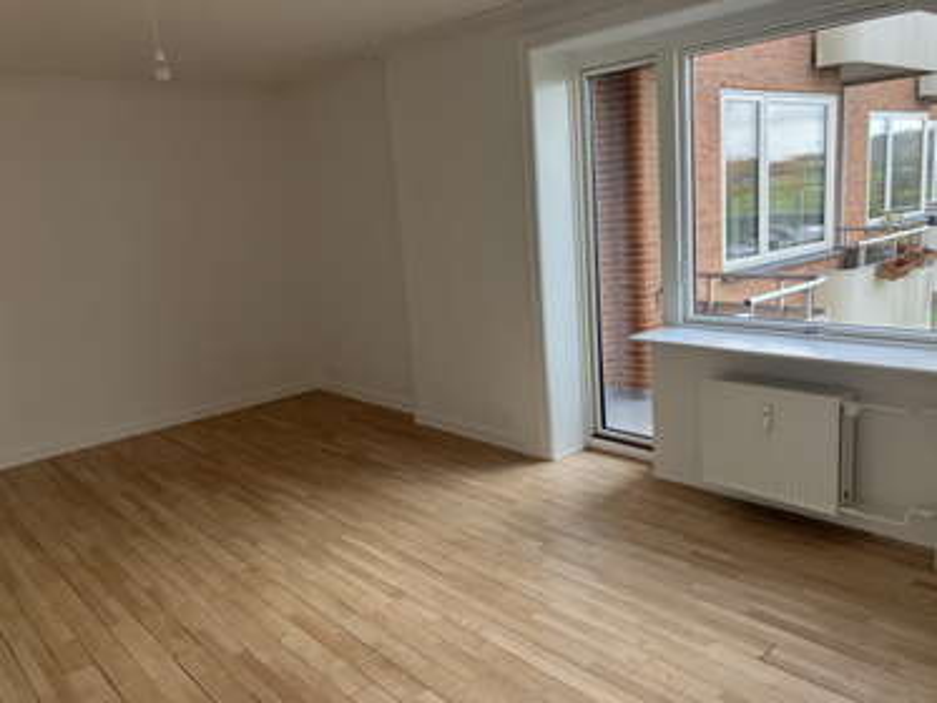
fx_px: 758
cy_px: 352
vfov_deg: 49.8
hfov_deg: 63.4
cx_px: 468
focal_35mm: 28
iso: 32
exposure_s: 1/121
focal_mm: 3.99
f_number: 1.8
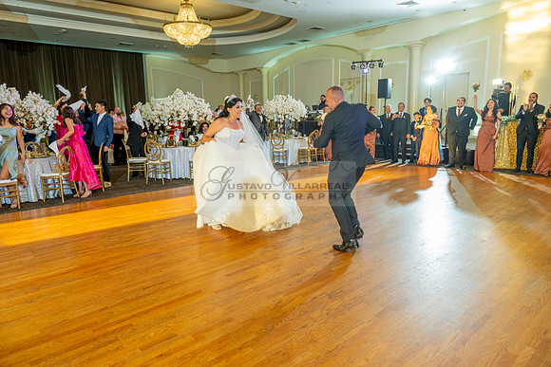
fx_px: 367
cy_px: 184
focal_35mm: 24
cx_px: 276
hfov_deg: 73.7
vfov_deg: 53.2
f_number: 4
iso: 800
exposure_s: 1/80
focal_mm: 24
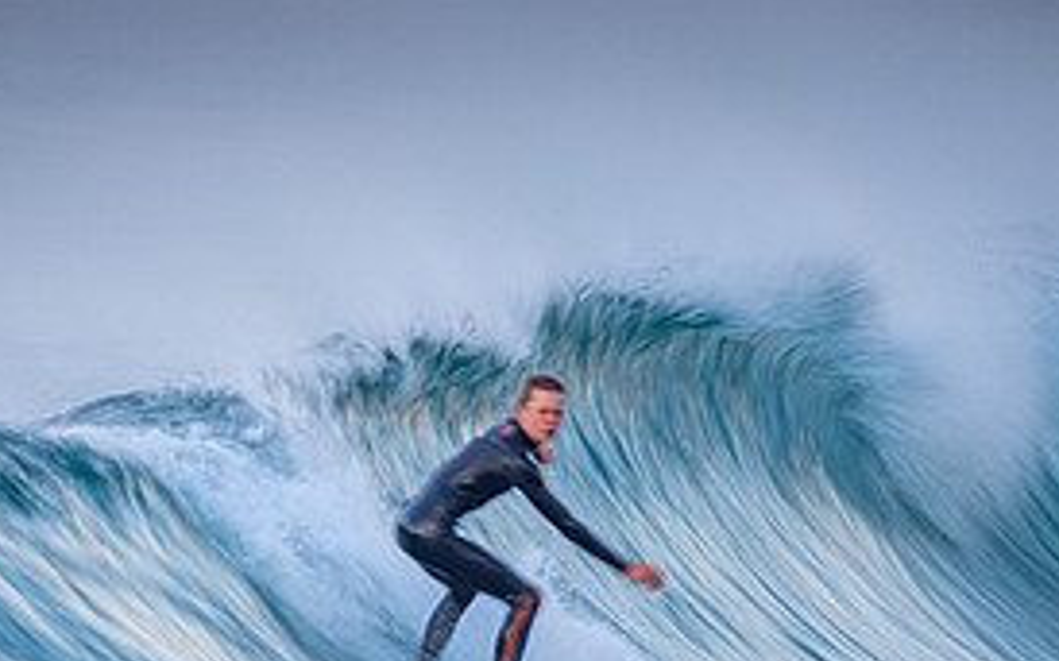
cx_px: 661
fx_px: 46678
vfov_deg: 0.8
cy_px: 740
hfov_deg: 1.3
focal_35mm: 1618
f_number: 9
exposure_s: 1/15
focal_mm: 500
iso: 100
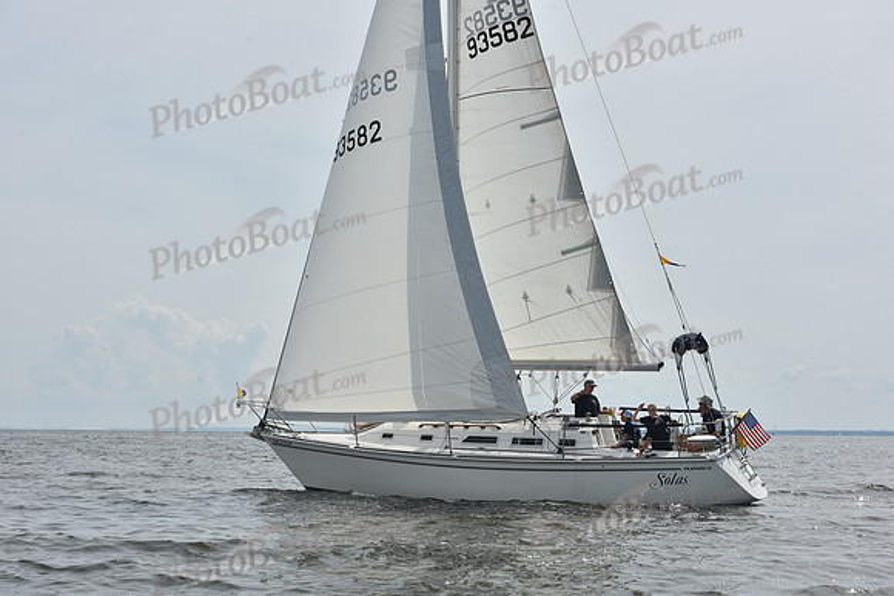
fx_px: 1739
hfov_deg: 28.8
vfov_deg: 19.5
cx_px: 447
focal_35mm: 70
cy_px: 298
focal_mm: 70
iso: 320
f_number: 10
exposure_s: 1/1250
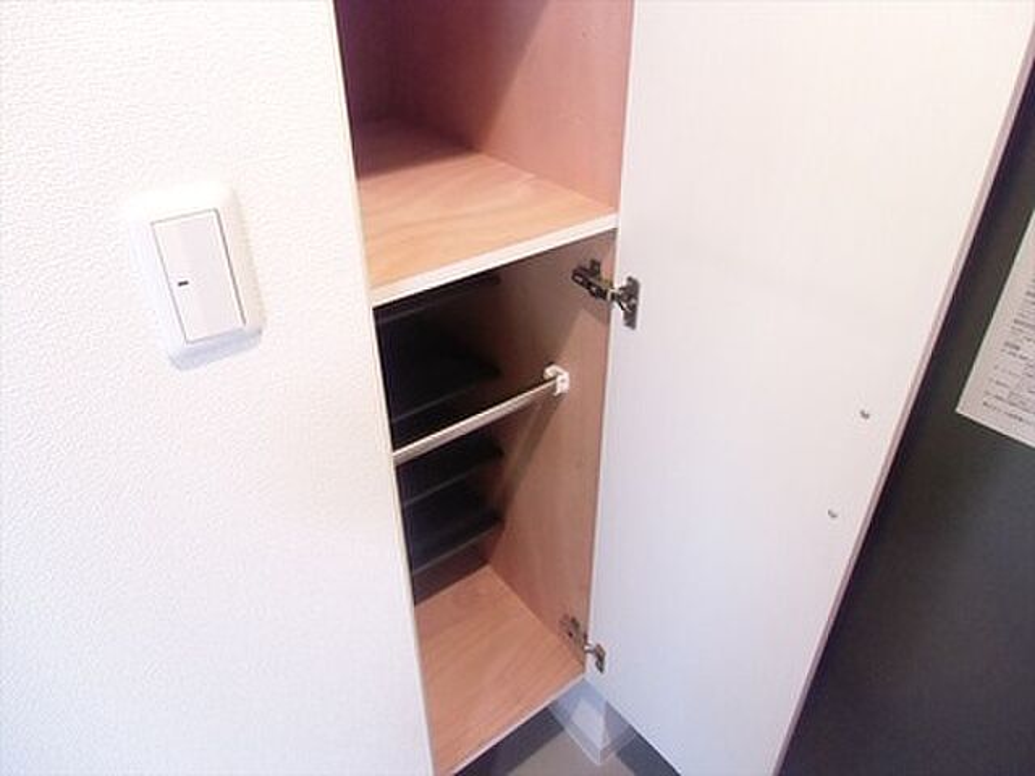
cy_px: 388
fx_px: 718
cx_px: 518
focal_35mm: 24
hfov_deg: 71.6
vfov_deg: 56.8
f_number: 3
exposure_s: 1/20
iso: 800
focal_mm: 4.24
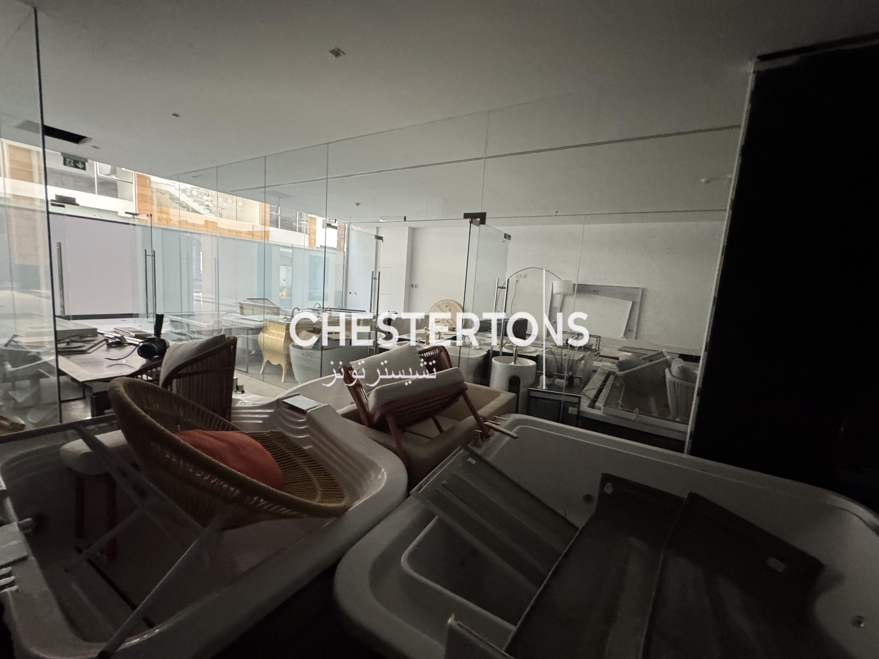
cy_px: 330
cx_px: 440
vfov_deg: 85.7
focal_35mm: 14
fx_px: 356
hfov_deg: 102.1
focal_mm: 2.22
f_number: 2.2
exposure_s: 1/60
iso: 800
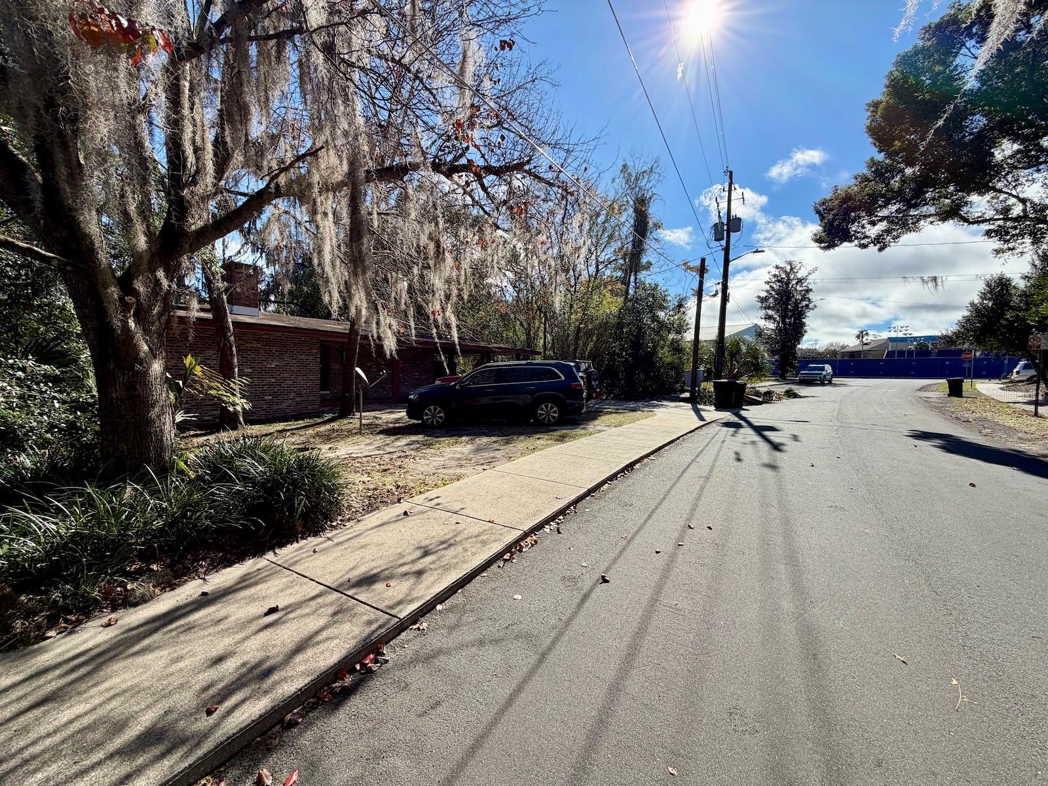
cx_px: 524
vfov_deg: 85.7
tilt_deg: -1.8
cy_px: 393
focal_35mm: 14
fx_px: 424
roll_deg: -0.8
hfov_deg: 102.1
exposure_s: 1/1050
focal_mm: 2.22
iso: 32
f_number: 2.2
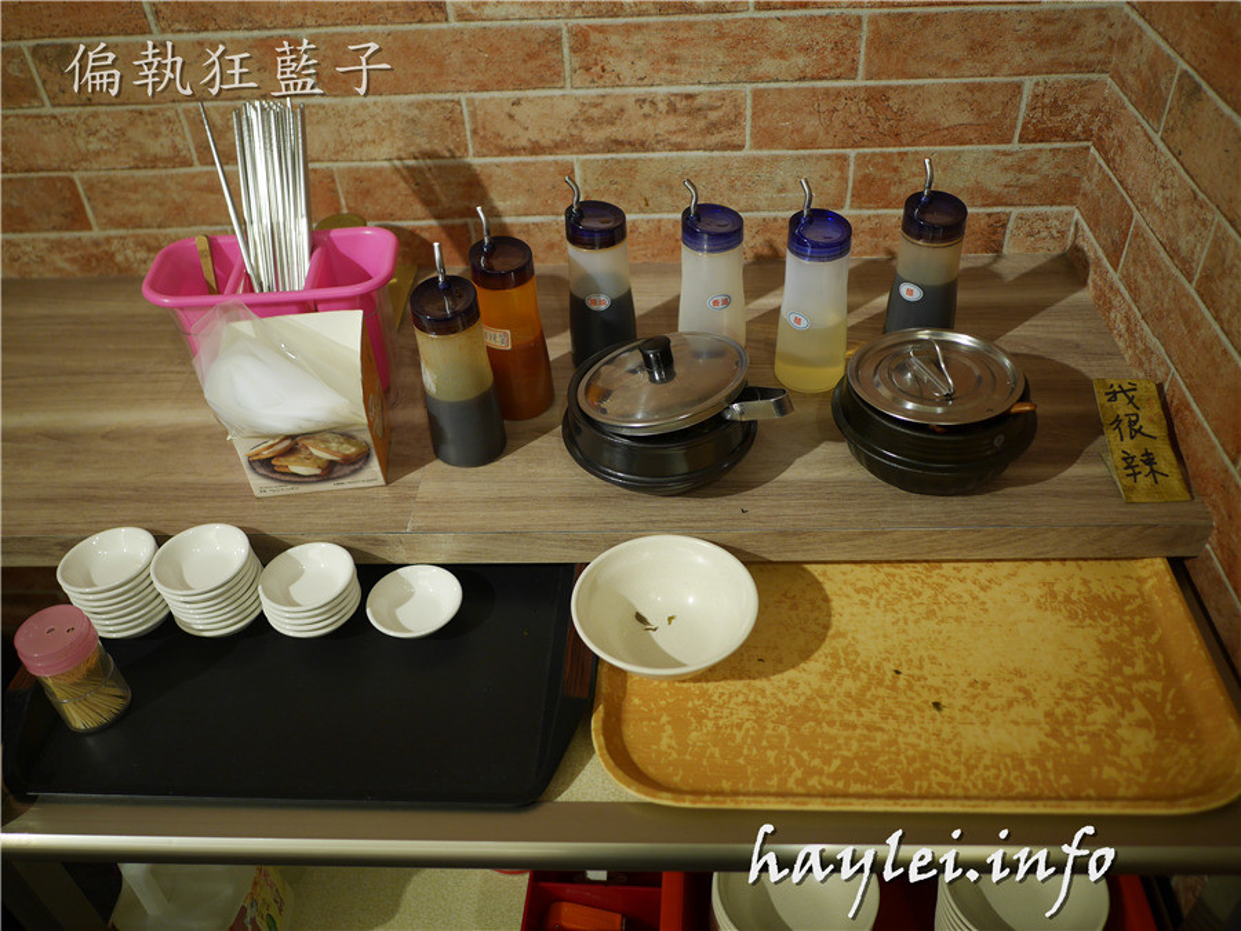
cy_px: 466
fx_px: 1076
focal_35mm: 30
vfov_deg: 46.8
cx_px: 620
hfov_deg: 60.0
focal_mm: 15
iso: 320
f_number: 1.7
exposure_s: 1/60
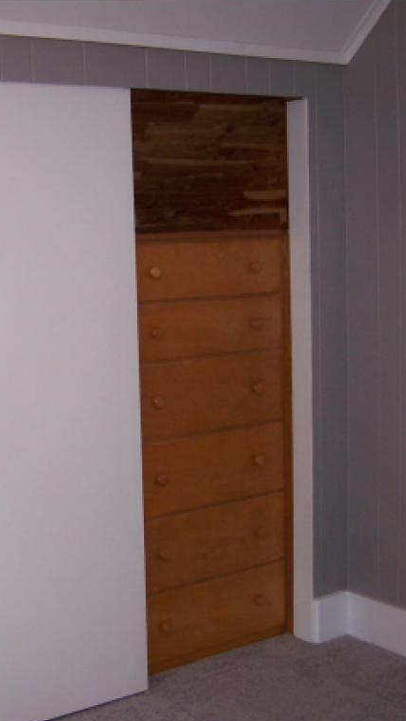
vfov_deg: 37.2
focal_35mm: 56
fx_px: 1071
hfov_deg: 21.4
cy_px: 360
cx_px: 144
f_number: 2.8
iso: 140
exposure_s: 1/60
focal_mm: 6.3
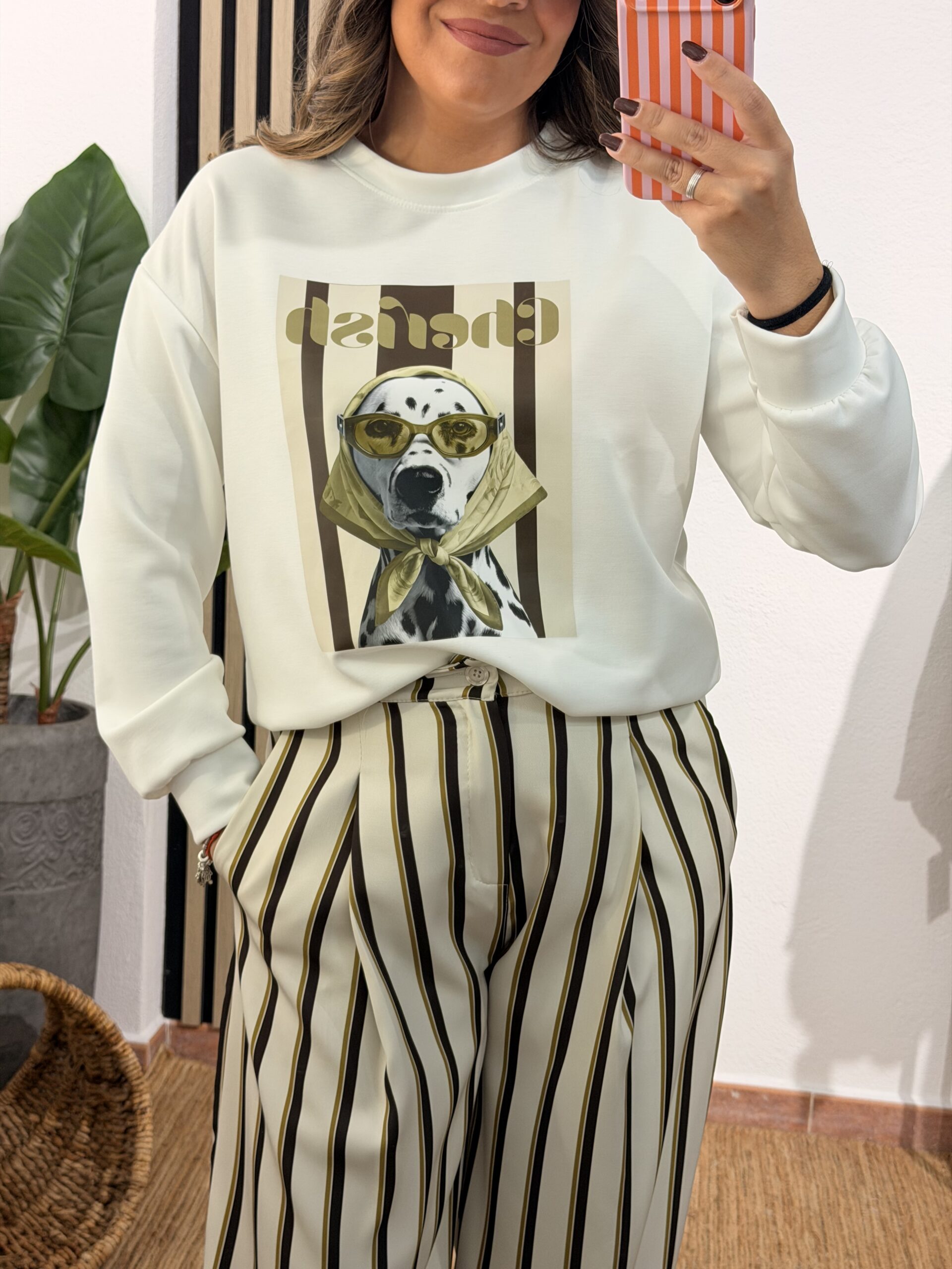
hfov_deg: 30.3
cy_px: 634
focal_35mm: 48
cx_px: 476
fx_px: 1760
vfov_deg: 39.7
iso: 50
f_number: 1.78
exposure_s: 1/100
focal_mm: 6.76
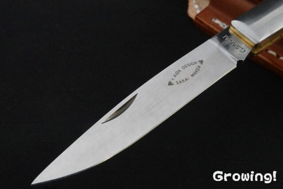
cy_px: 94
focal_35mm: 46
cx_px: 142
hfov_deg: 42.8
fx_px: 361
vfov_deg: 29.2
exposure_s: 1/50
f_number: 11
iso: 3200
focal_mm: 17.19
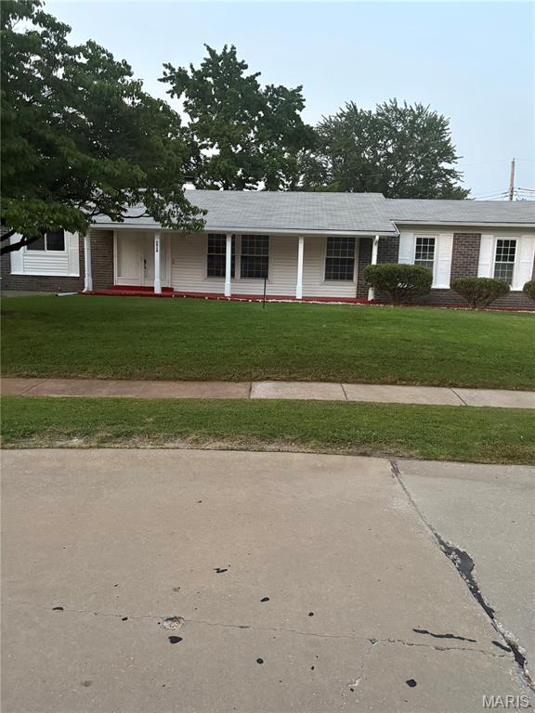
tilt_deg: -8.7
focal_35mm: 26
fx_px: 536
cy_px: 356
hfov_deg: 53.1
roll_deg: -2.8
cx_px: 268
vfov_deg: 67.3
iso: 640
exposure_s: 1/30
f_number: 1.6
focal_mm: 5.96
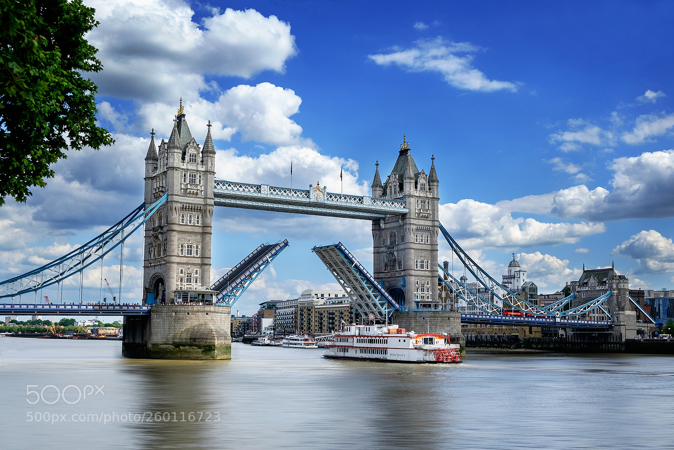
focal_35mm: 42
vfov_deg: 31.9
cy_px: 225
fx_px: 786
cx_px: 337
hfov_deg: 46.4
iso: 200
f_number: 4.5
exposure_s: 1/850
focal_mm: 27.7
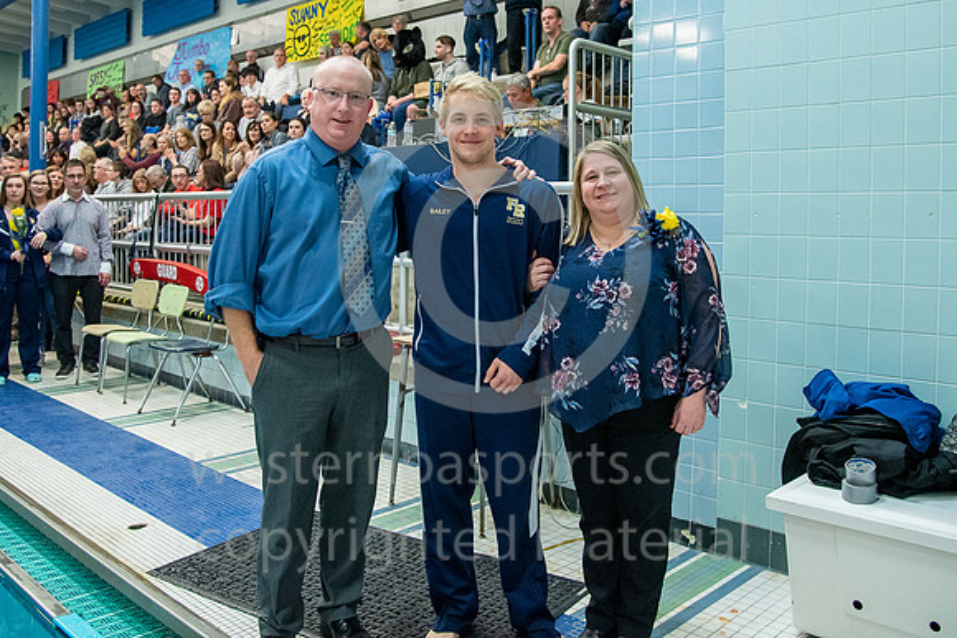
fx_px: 832
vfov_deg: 41.6
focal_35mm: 31
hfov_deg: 59.8
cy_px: 222
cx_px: 474
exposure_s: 1/320
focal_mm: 24
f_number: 4
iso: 3200
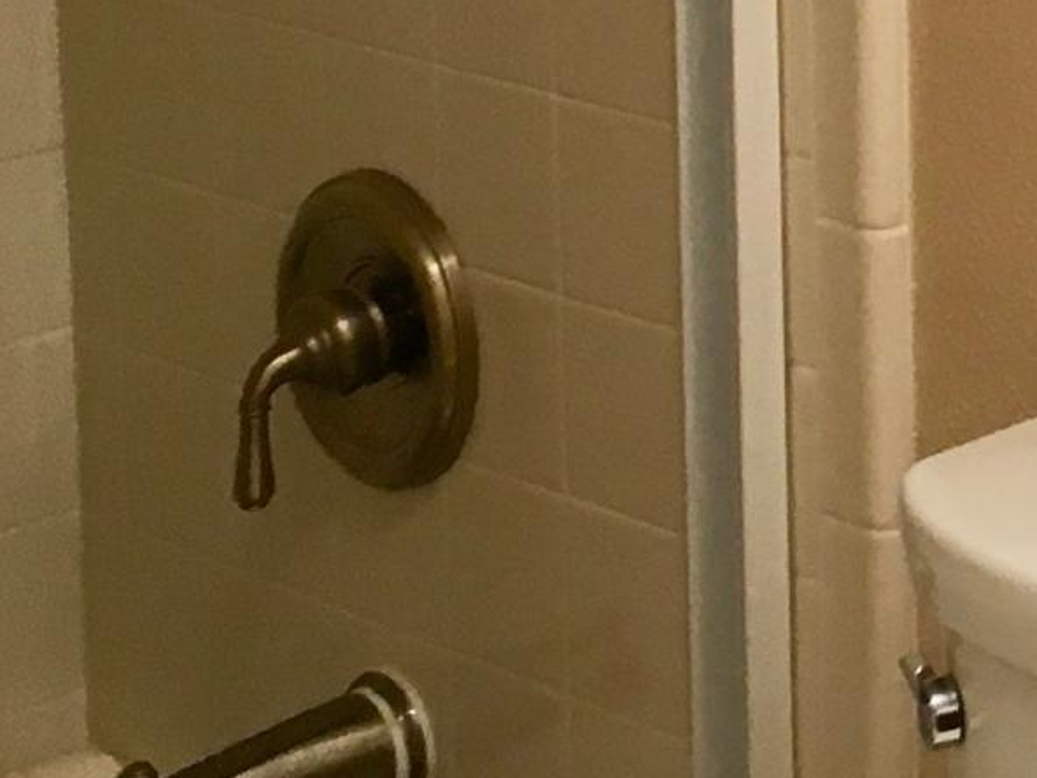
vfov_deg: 9.5
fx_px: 4404
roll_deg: -0.3
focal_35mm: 147
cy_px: -727
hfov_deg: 11.3
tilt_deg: -5.9
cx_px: 2445
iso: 25
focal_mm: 4.15
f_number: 2.2
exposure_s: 1/30
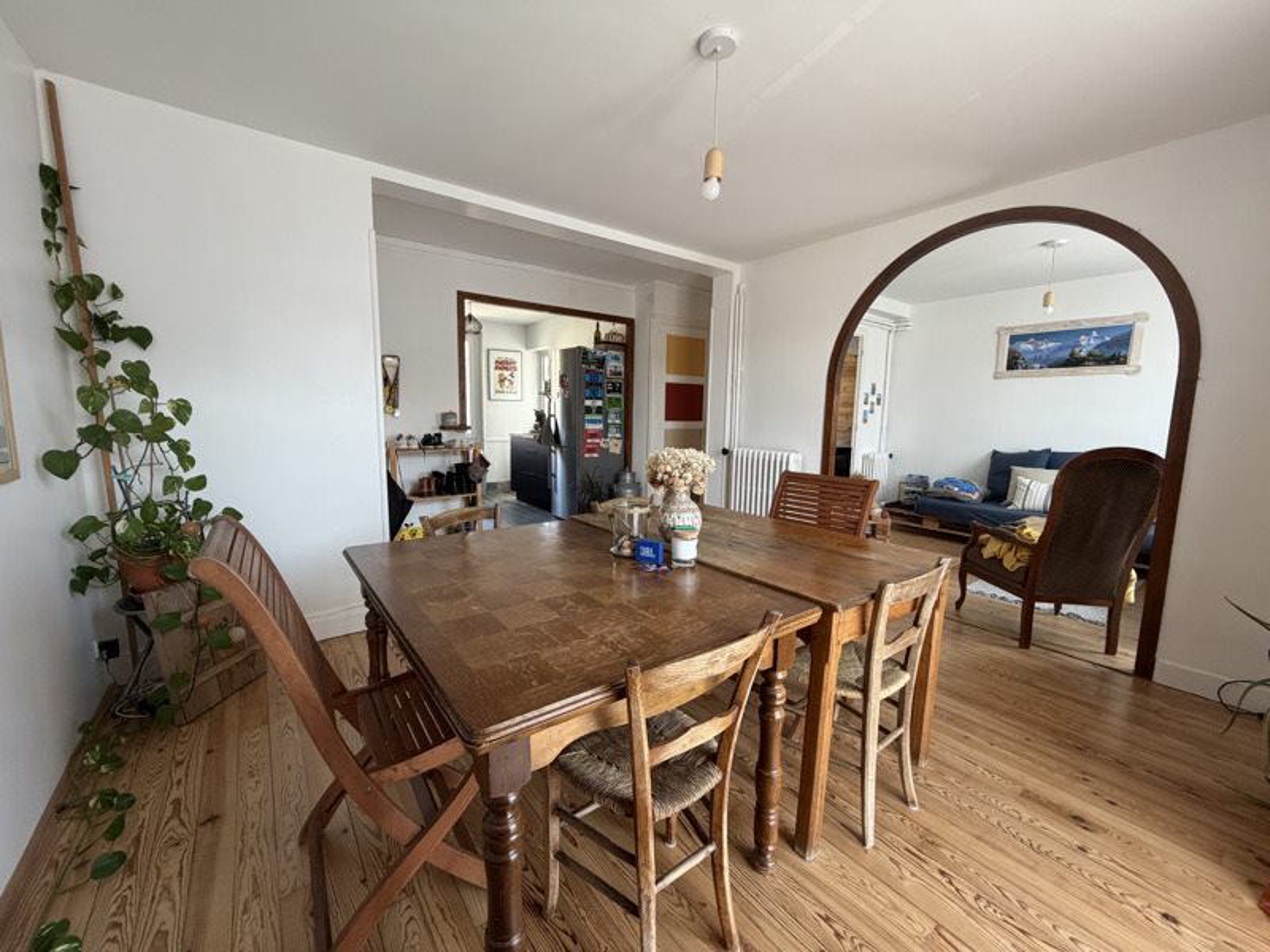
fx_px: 514
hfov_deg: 102.1
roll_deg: -0.8
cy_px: 476
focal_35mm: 14
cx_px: 635
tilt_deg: -7.8
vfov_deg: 85.7
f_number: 2.2
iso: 250
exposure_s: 1/121
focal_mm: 2.22
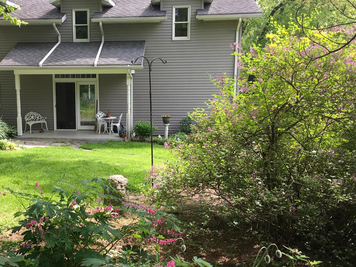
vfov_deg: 35.1
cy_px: 144
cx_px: 119
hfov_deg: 45.1
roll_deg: -0.4
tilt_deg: -9.5
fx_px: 422
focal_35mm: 41
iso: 25
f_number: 2.2
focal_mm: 4.15
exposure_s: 1/154
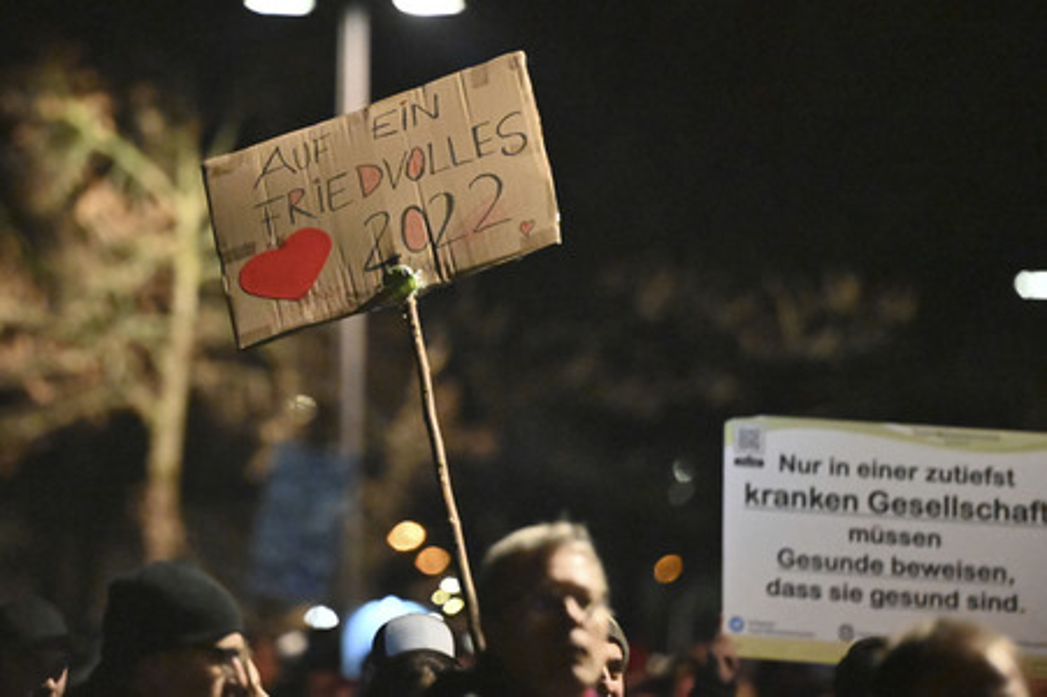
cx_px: 524
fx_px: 5812
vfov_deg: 6.9
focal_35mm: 200
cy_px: 348
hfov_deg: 10.3
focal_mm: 200
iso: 20000
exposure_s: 1/320
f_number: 2.8
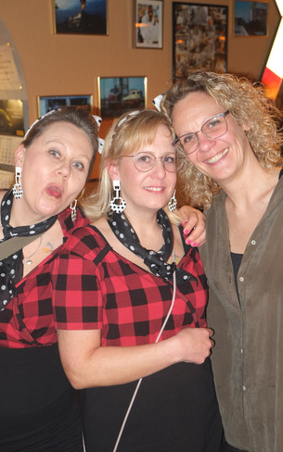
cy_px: 223
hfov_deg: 27.4
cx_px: 138
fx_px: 580
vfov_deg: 42.6
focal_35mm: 47
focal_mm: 30.2
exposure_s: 1/15
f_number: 3.6
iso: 800
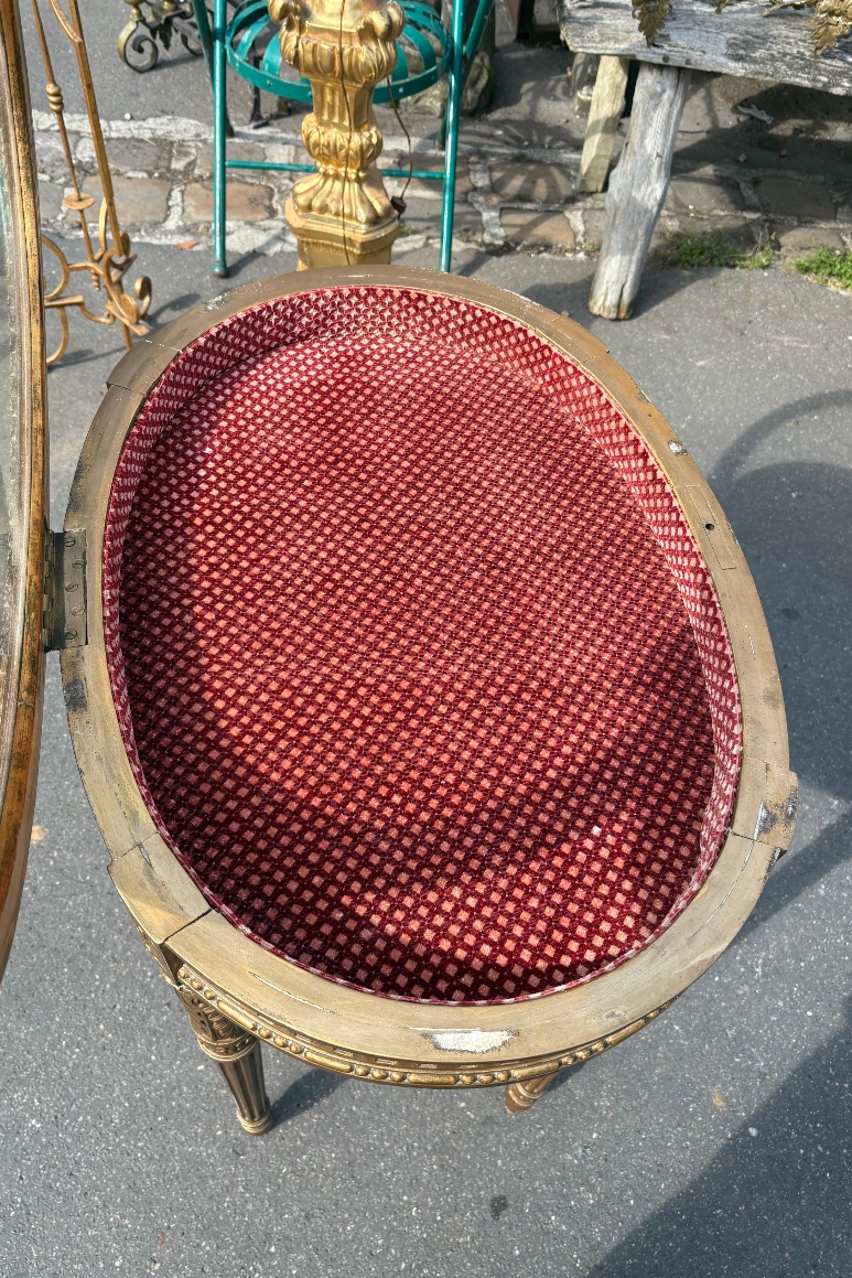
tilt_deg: -53.2
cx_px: 398
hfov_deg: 46.4
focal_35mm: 28
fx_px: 994
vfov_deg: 65.5
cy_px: 632
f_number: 1.6
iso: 50
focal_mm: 5.96
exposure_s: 1/756
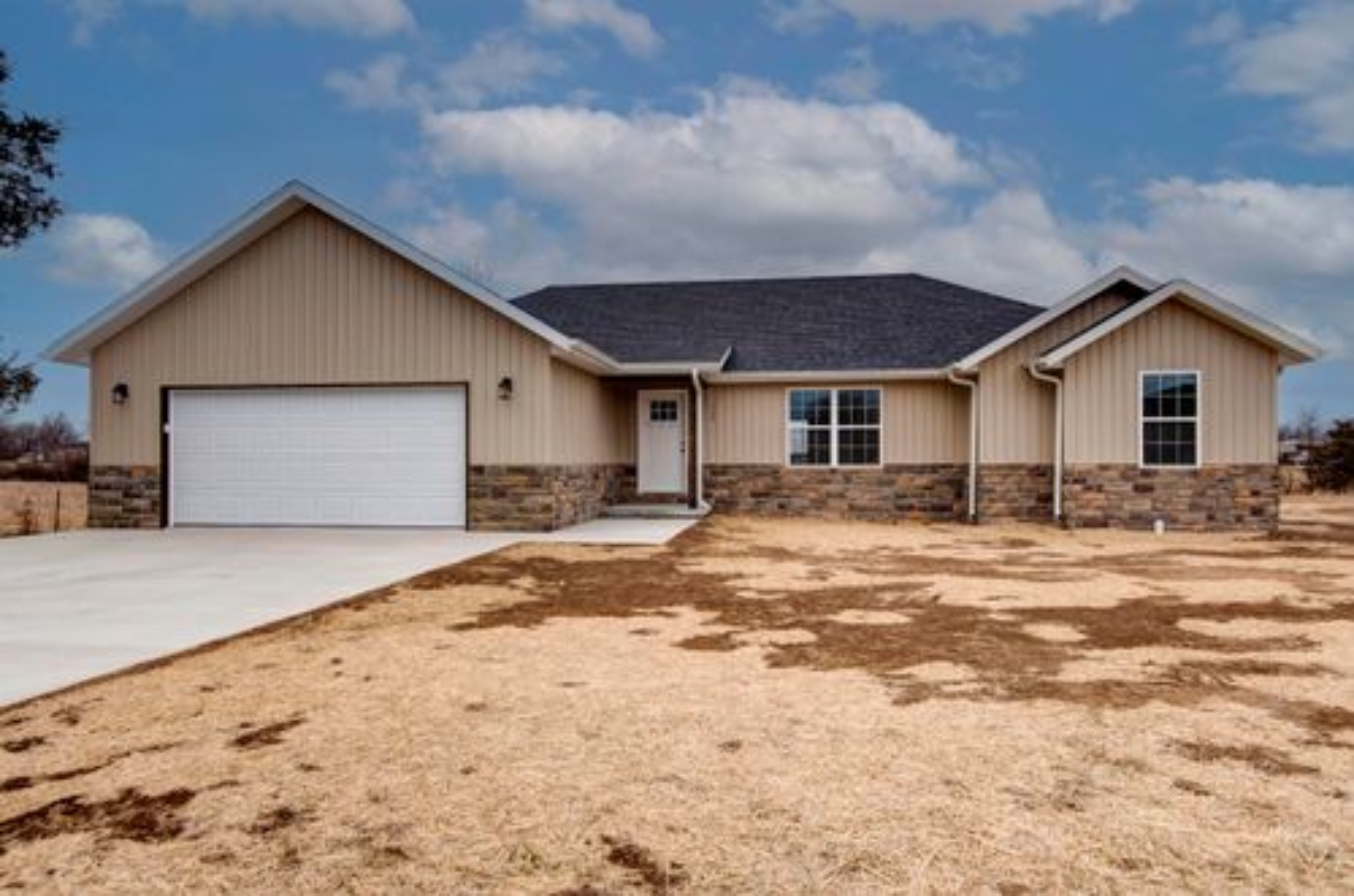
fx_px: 826
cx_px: 677
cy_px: 448
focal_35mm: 22
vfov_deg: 57.0
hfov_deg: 78.7
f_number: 6.3
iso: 100
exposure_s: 1/640
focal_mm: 22
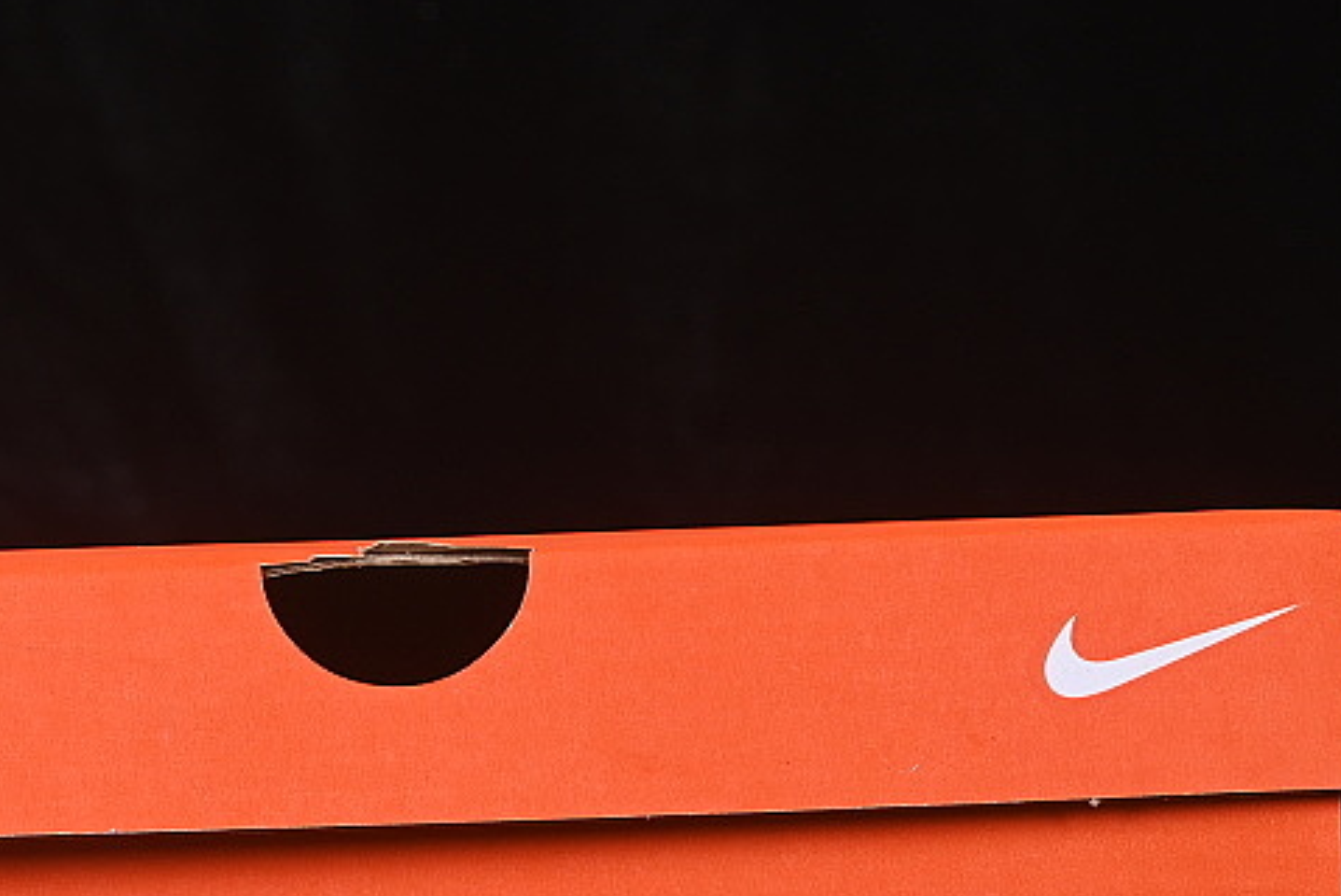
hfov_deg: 12.1
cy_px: 918
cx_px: 428
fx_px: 6299
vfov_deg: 8.1
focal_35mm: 169
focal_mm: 50
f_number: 8
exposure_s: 1/80
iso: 160
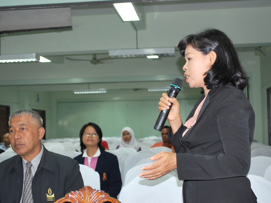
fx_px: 462
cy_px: 102
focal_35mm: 59
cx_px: 131
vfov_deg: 24.8
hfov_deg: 32.7
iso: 400
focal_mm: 36
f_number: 5.3
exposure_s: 1/25
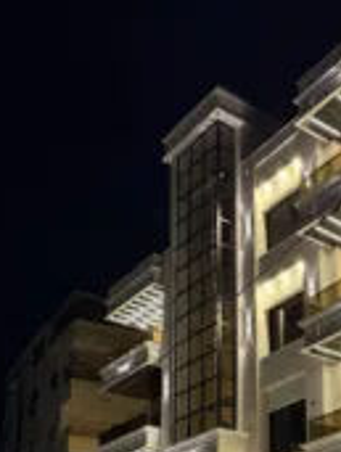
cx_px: 360
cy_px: 463
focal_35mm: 56
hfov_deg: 24.7
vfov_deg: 31.4
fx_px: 733
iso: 640
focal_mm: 6.76
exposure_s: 1/50
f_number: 1.78
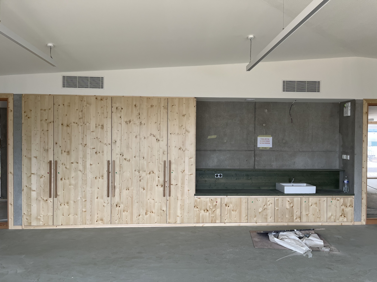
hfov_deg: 67.3
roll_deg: -0.1
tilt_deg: -1.3
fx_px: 283
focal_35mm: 26
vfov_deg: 53.1
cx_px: 188
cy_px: 141
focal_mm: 5.1
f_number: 1.6
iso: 50
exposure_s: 1/122
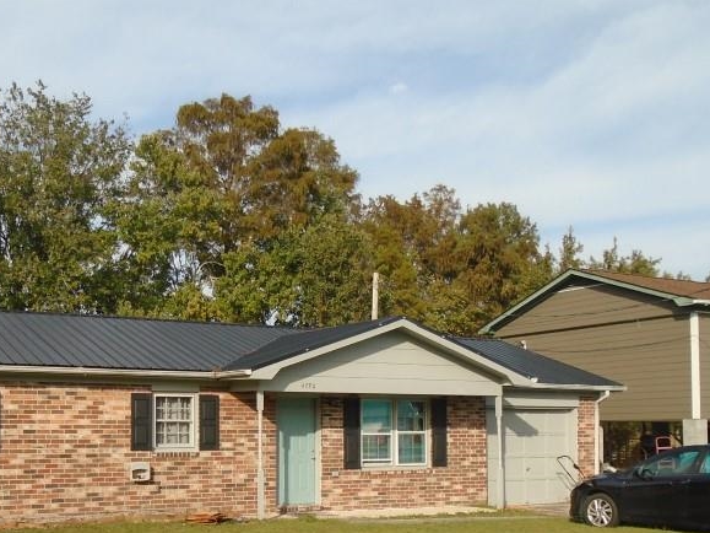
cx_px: 280
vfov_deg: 31.0
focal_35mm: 46
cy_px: 391
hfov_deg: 41.0
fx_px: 943
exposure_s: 1/160
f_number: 8
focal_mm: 4.6
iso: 100
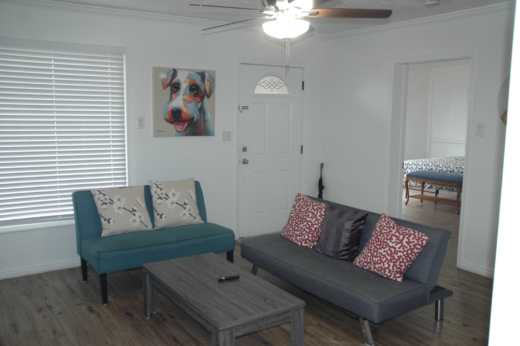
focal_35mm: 36
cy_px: 173
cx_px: 260
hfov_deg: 53.2
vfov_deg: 36.8
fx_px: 520
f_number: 3.8
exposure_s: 1/60
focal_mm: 24
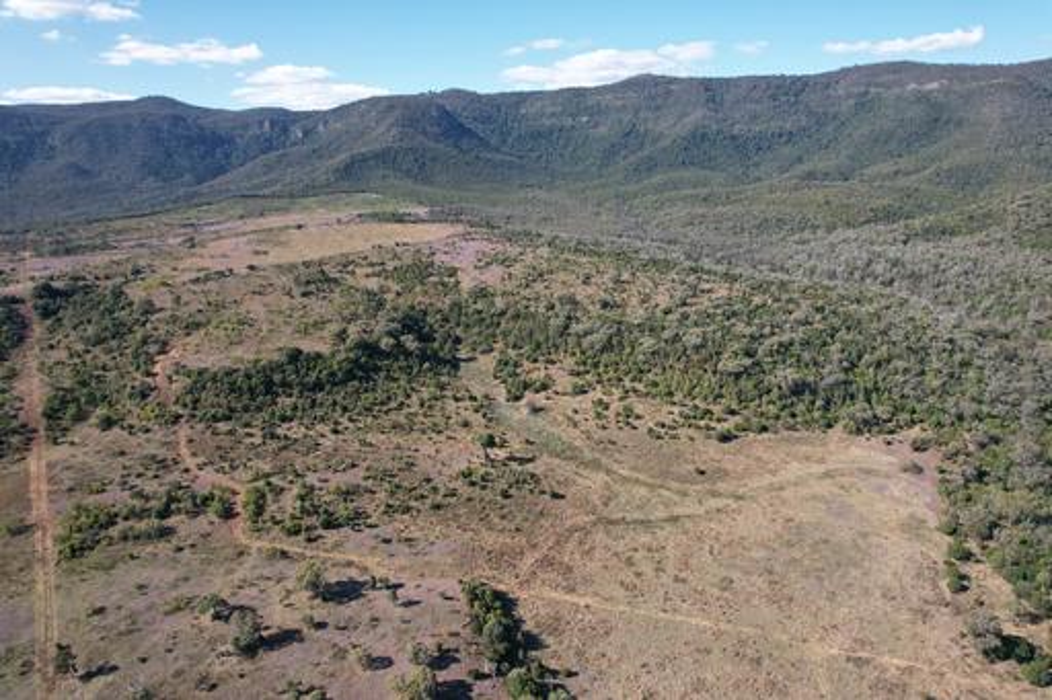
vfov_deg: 57.2
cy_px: 350
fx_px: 643
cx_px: 526
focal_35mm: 22
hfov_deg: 78.6
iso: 100
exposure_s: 1/250
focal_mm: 8.38
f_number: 2.8
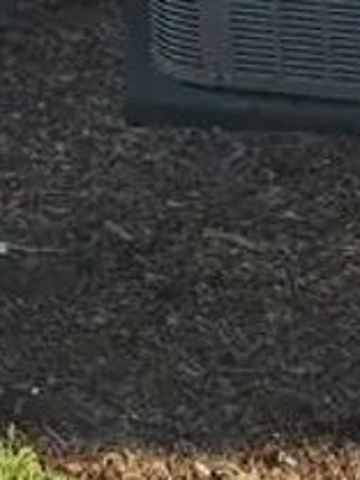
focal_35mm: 151
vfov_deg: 10.1
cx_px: -713
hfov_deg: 8.3
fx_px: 2094
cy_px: -913
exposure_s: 1/332
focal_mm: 6.4
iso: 12
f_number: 1.8
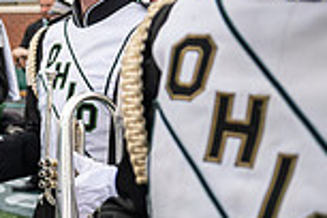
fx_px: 827
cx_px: -276
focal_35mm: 91
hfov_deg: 17.7
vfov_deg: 15.0
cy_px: 127
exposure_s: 1/500
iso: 160
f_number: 2.8
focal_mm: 24
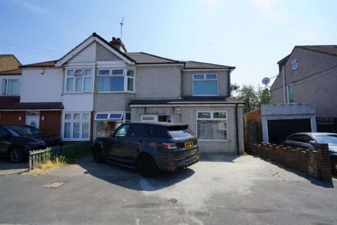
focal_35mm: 16
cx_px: 168
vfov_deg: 73.7
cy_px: 112
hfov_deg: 96.7
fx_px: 150
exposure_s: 1/80
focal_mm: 16
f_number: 13
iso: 100
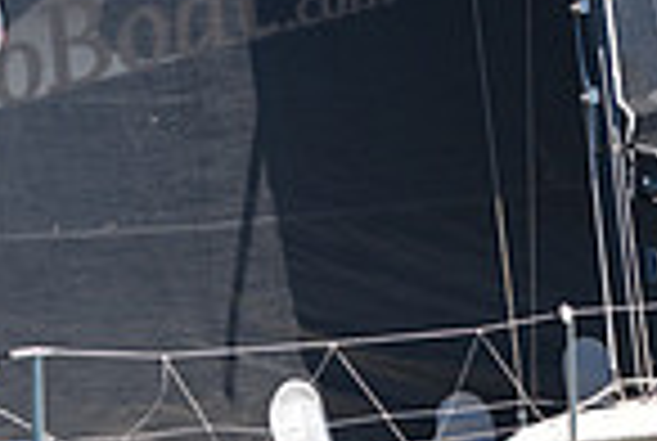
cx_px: 630
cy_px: 223
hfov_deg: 5.2
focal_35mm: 396
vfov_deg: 3.5
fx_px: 7242
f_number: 2.8
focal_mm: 100
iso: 200
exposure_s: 1/1000
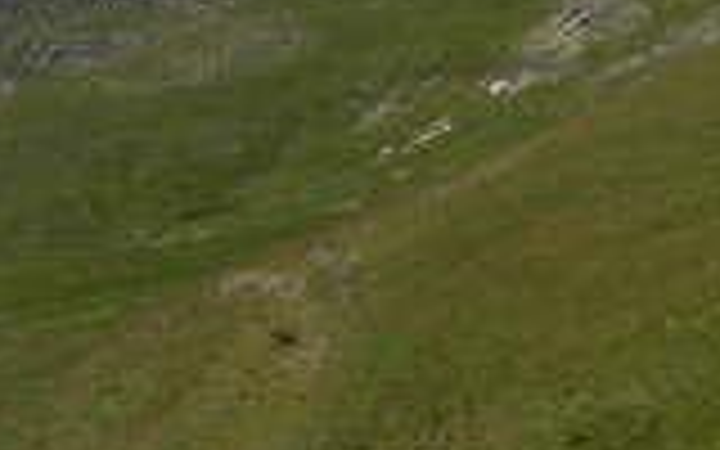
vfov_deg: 10.9
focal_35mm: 118
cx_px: 810
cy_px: -81
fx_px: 2315
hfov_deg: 17.1
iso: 64
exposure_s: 1/320
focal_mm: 6.6
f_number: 3.5
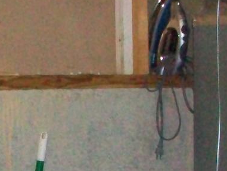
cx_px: -4
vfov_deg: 8.6
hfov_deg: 11.4
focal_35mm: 172
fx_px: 1128
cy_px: 126
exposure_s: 1/60
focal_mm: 5.7
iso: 400
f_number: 2.8
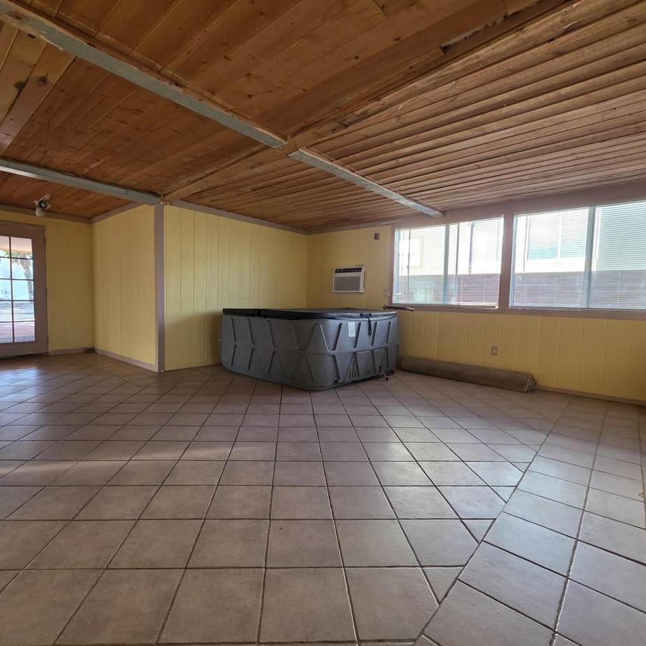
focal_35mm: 16
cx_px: 302
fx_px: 338
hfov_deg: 87.3
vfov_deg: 87.4
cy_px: 321
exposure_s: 1/120
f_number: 1.9
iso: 160
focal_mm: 2.2
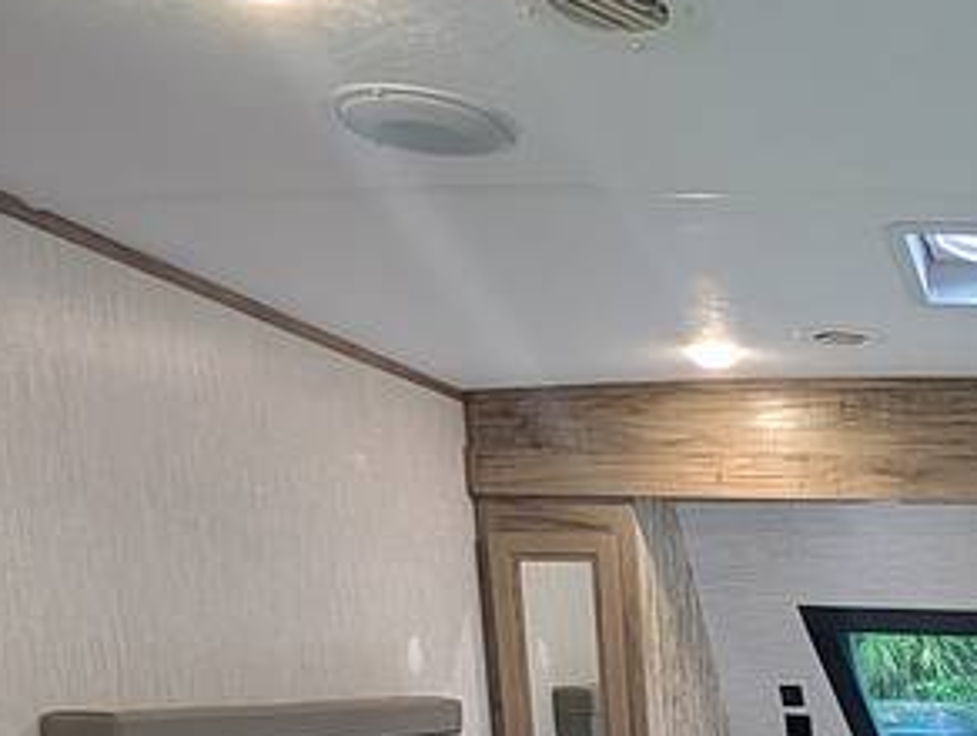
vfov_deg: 29.2
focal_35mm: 41
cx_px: 1111
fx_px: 1159
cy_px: 933
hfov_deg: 37.2
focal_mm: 2.02
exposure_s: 1/78
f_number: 1.7
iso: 150
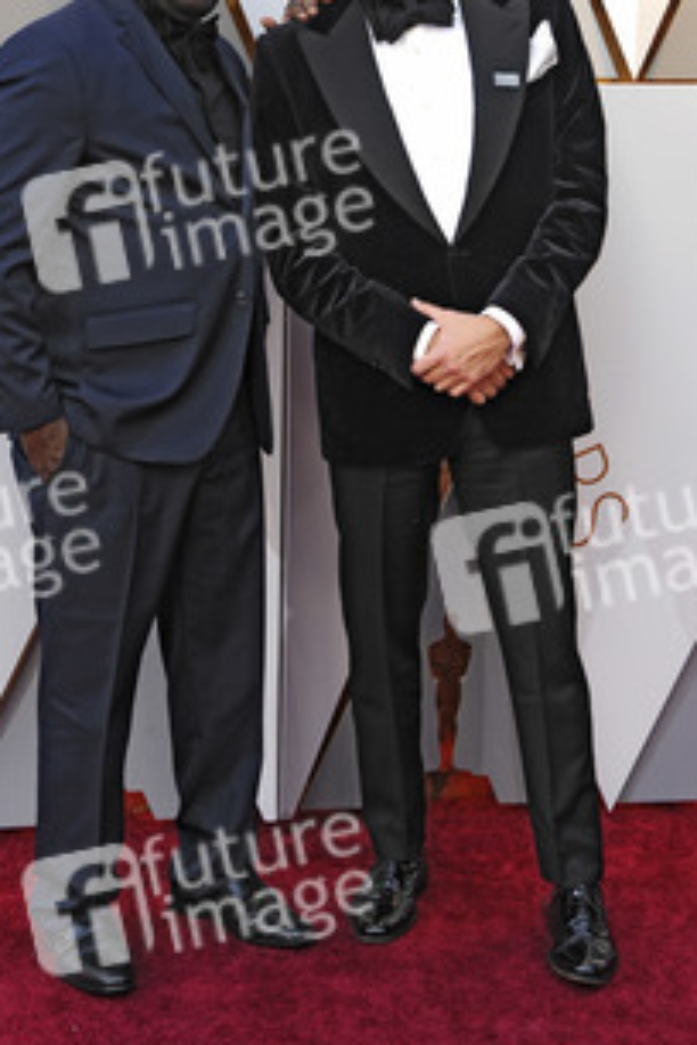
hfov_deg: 16.8
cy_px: 382
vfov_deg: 25.0
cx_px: 299
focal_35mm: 81
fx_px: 2352
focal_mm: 62
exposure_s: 1/250
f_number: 6.3
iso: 1000
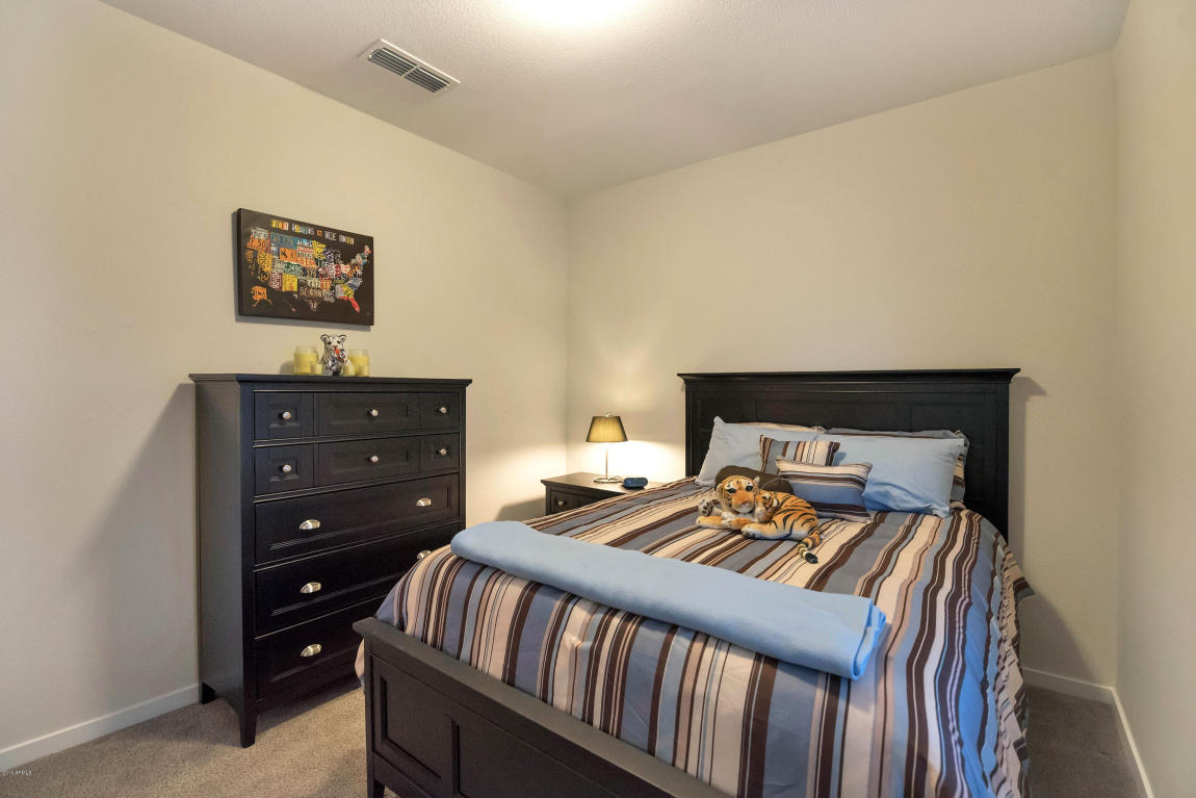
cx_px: 598
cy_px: 399
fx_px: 498
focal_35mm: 15
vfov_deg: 77.3
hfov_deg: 100.4
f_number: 4
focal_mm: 15
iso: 2000
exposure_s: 1/60
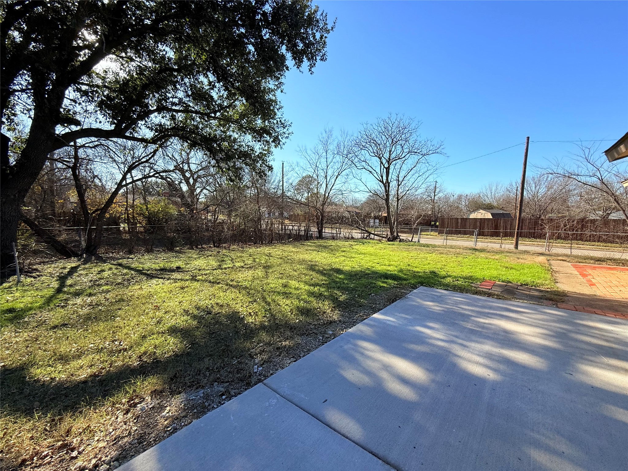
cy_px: 236
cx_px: 314
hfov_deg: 102.1
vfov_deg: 85.7
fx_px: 254
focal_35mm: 14
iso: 50
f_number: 2.2
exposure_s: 1/1145
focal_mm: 2.22
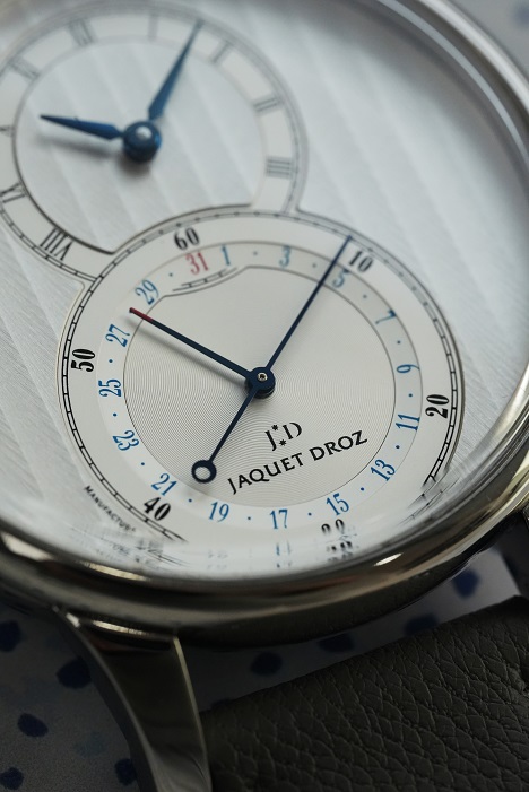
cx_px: 264
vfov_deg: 19.4
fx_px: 2312
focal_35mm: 105
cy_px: 396
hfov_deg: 13.1
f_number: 8
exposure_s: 1/250
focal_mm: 105
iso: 5000
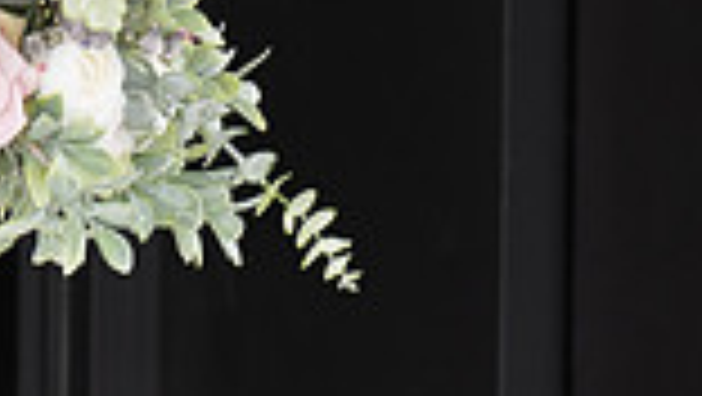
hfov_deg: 4.1
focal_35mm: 513
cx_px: -786
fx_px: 9556
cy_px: -378
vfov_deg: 2.4
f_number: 3.5
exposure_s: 1/320
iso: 100
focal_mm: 70
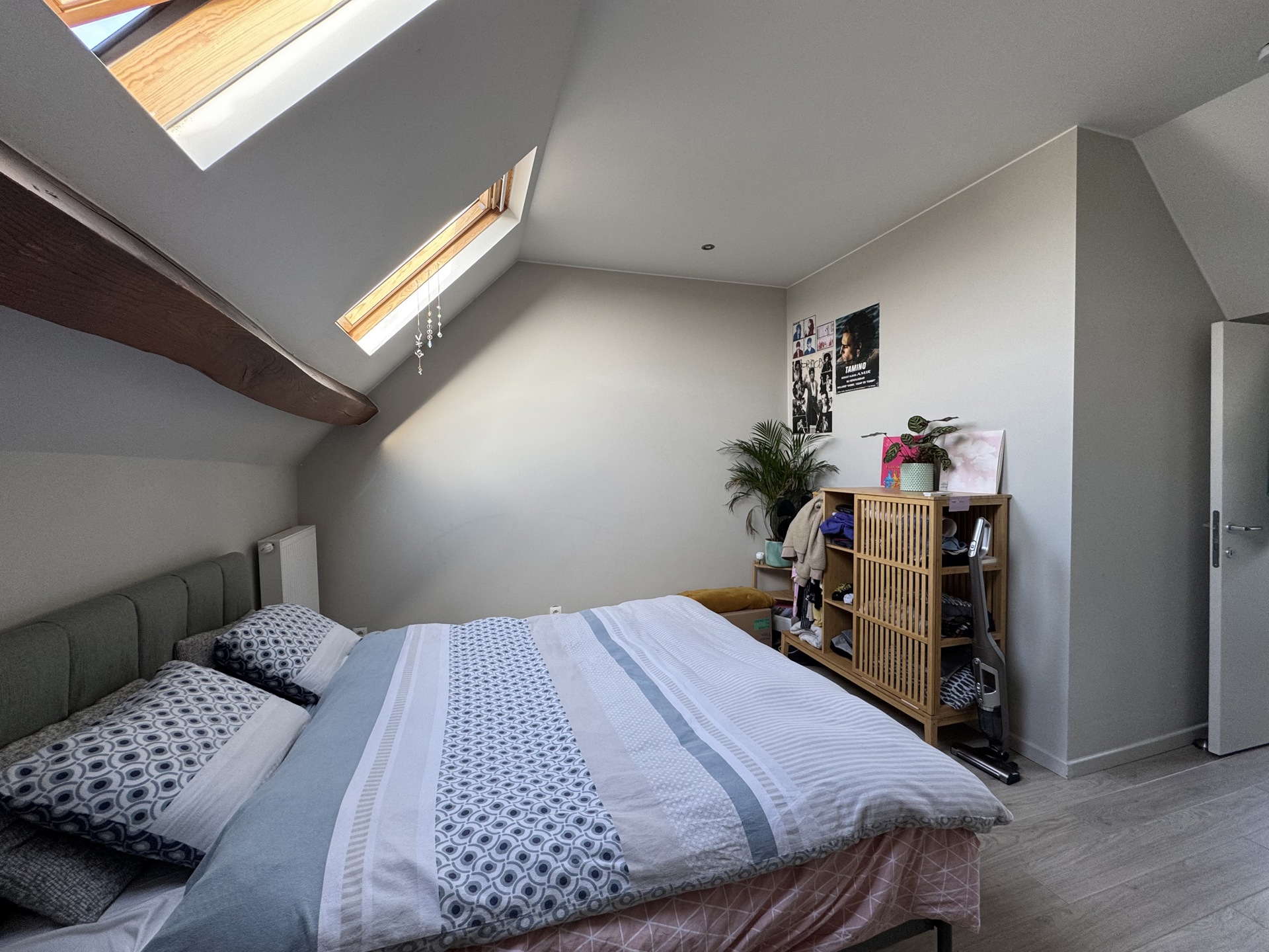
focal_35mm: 14
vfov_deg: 85.7
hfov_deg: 102.1
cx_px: 634
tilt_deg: -1.7
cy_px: 476
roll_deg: +0.5
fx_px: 513
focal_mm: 2.22
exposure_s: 1/99
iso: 100
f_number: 2.2
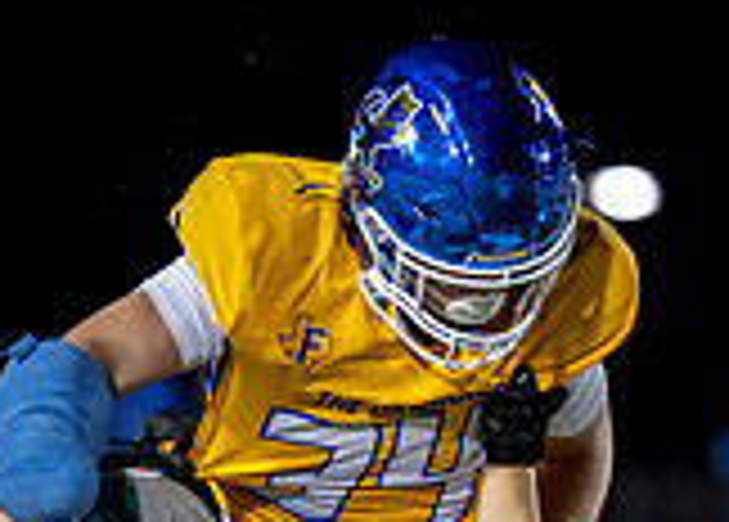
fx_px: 14733
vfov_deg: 2.0
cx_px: 281
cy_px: 765
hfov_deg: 2.8
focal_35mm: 711
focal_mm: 135
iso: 1600
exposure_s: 1/1250
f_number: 1.8
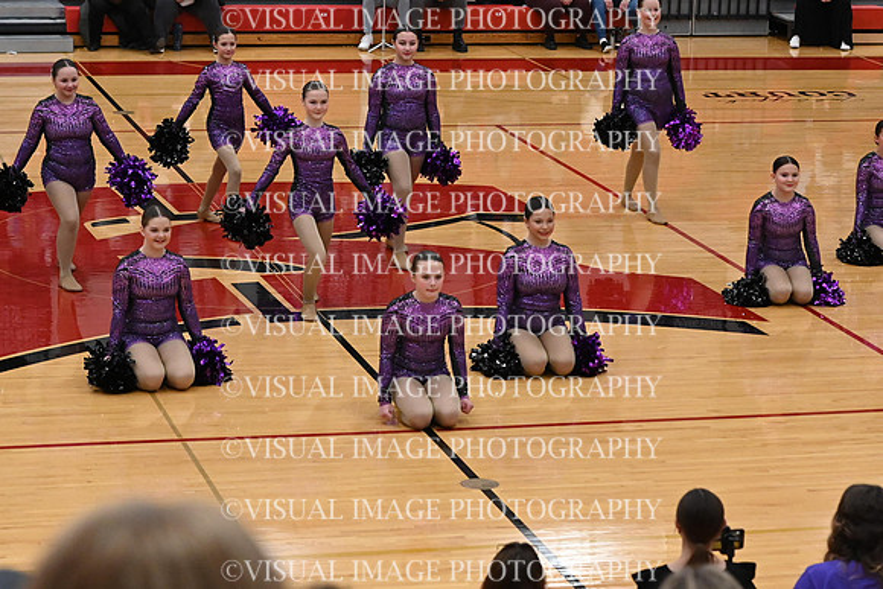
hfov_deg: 19.5
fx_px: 2576
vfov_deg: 13.0
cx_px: 442
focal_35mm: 105
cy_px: 294
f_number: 4
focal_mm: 70
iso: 6400
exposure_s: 1/400
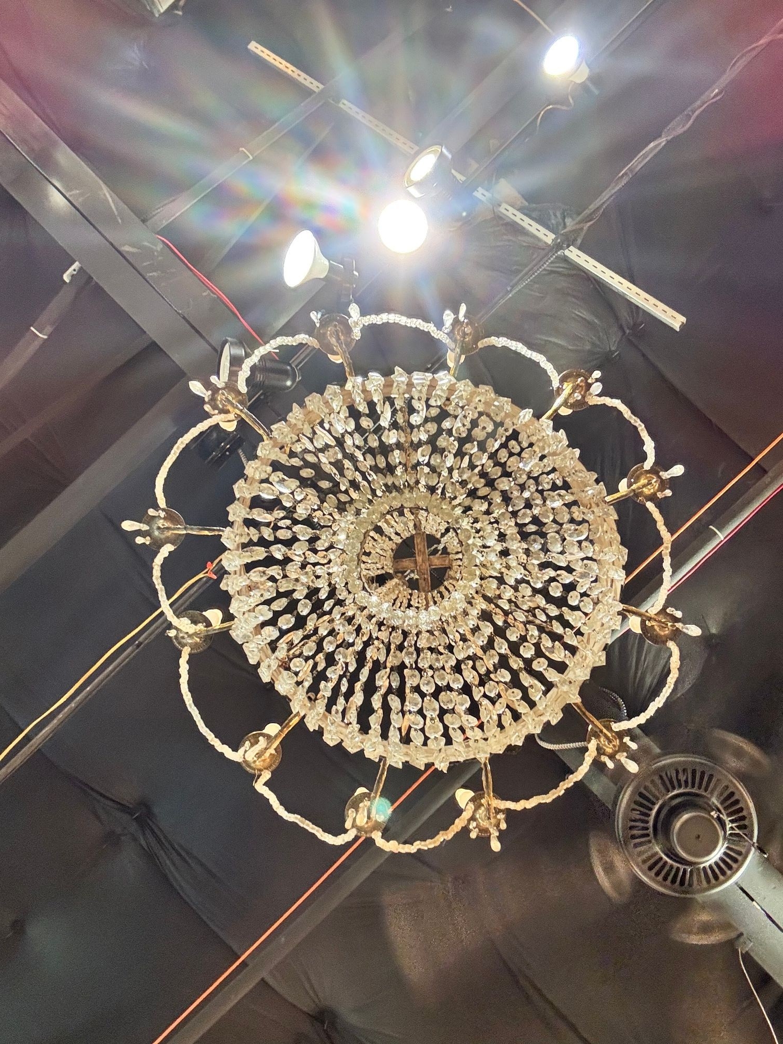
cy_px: 522
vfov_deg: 60.0
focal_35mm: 30
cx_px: 392
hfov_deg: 46.8
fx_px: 905
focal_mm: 2.69
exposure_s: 1/40
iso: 200
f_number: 1.9
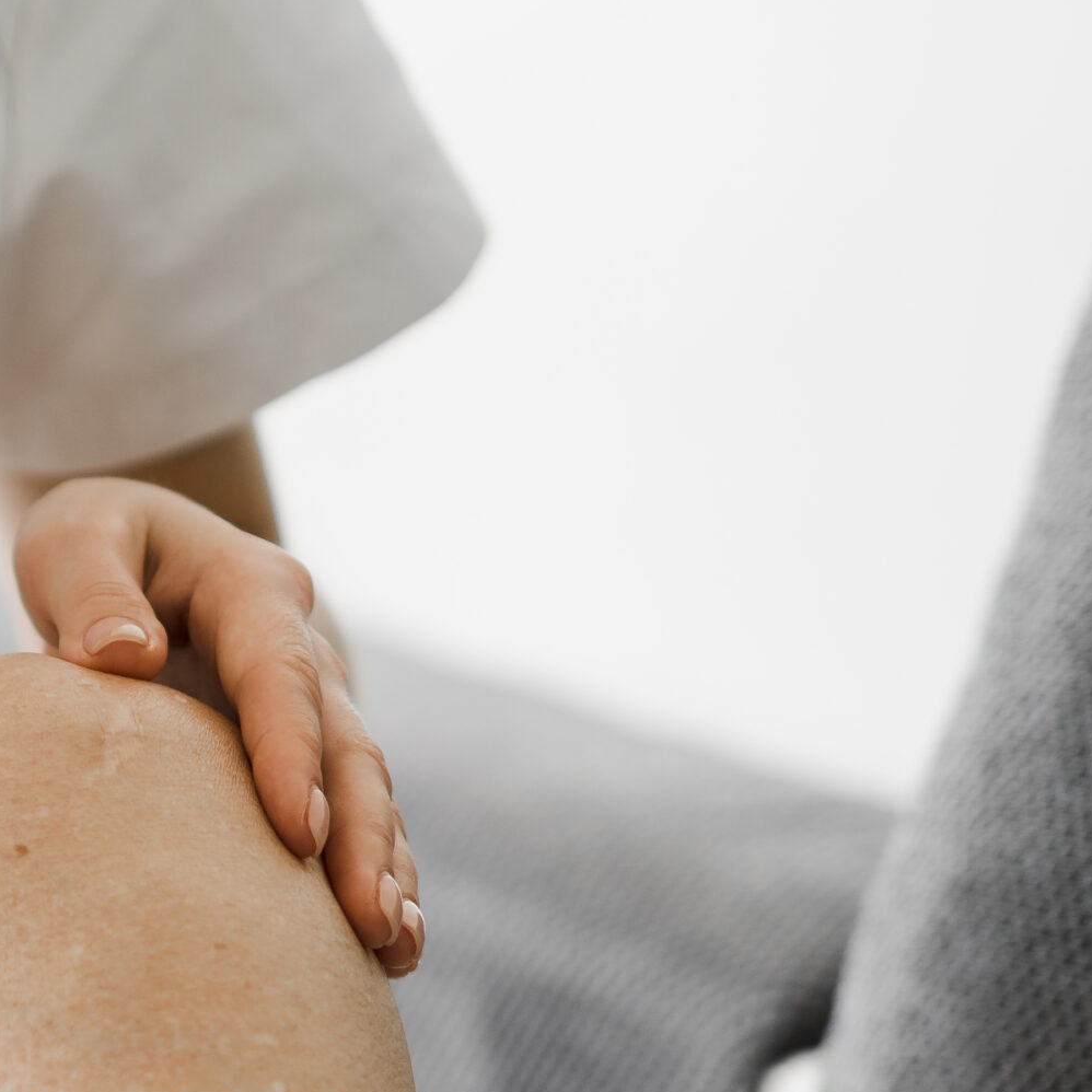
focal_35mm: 204
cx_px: -232
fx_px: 7281
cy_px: 907
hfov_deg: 8.5
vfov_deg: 8.6
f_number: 1.8
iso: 100
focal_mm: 45
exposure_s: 1/80
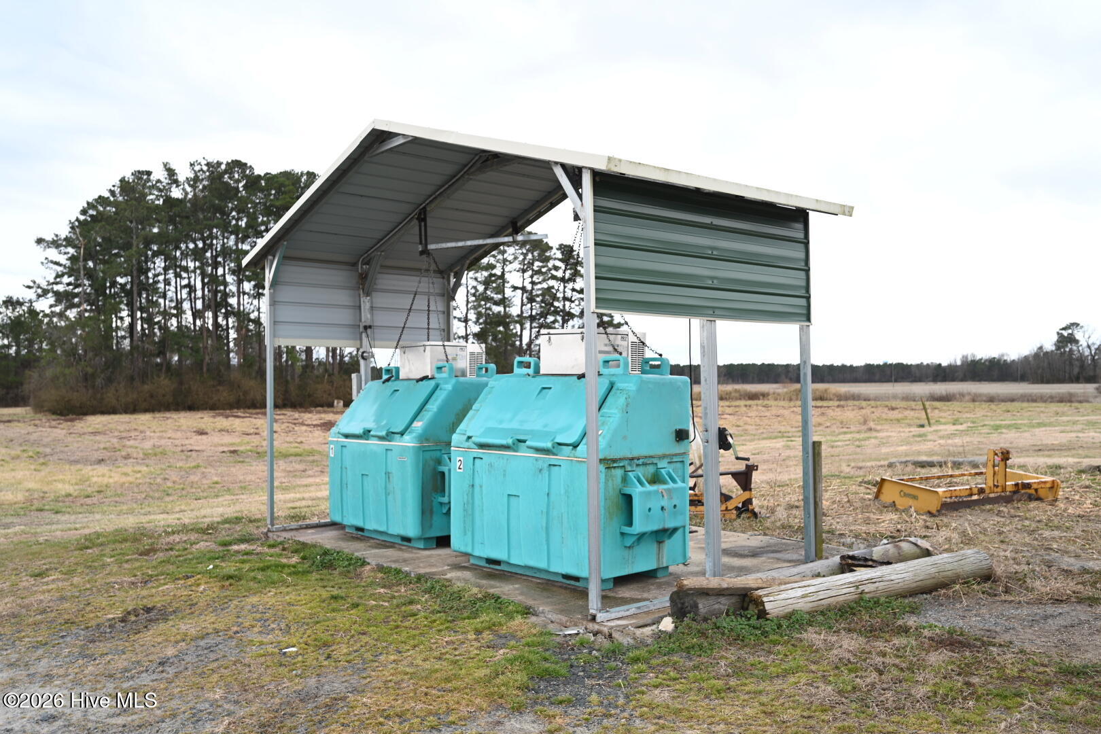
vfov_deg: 43.6
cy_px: 367
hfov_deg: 61.9
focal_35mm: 30
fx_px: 917
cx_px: 550
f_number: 4
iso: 160
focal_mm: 30
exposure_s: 1/30
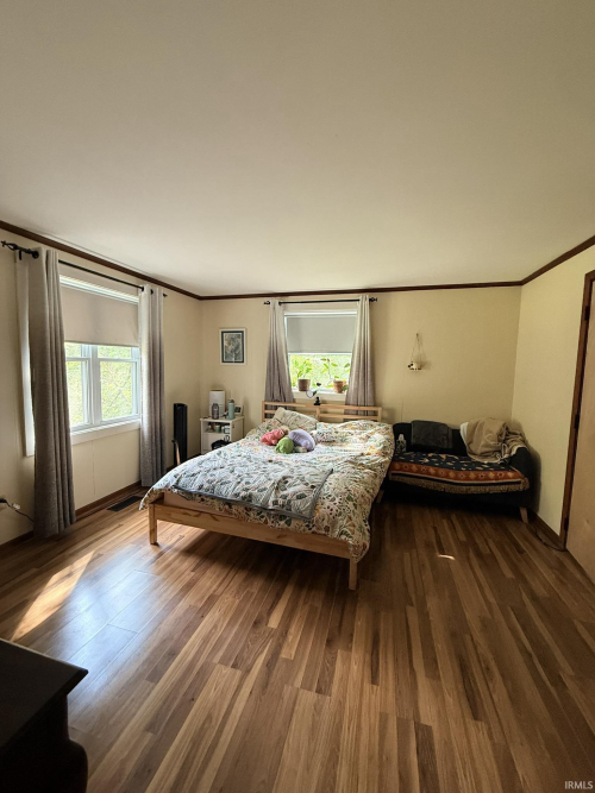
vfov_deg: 102.1
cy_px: 396
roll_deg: -0.8
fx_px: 321
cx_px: 298
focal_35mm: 14
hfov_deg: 85.7
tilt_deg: -4.1
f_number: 2.2
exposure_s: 1/60
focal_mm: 2.22
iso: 400
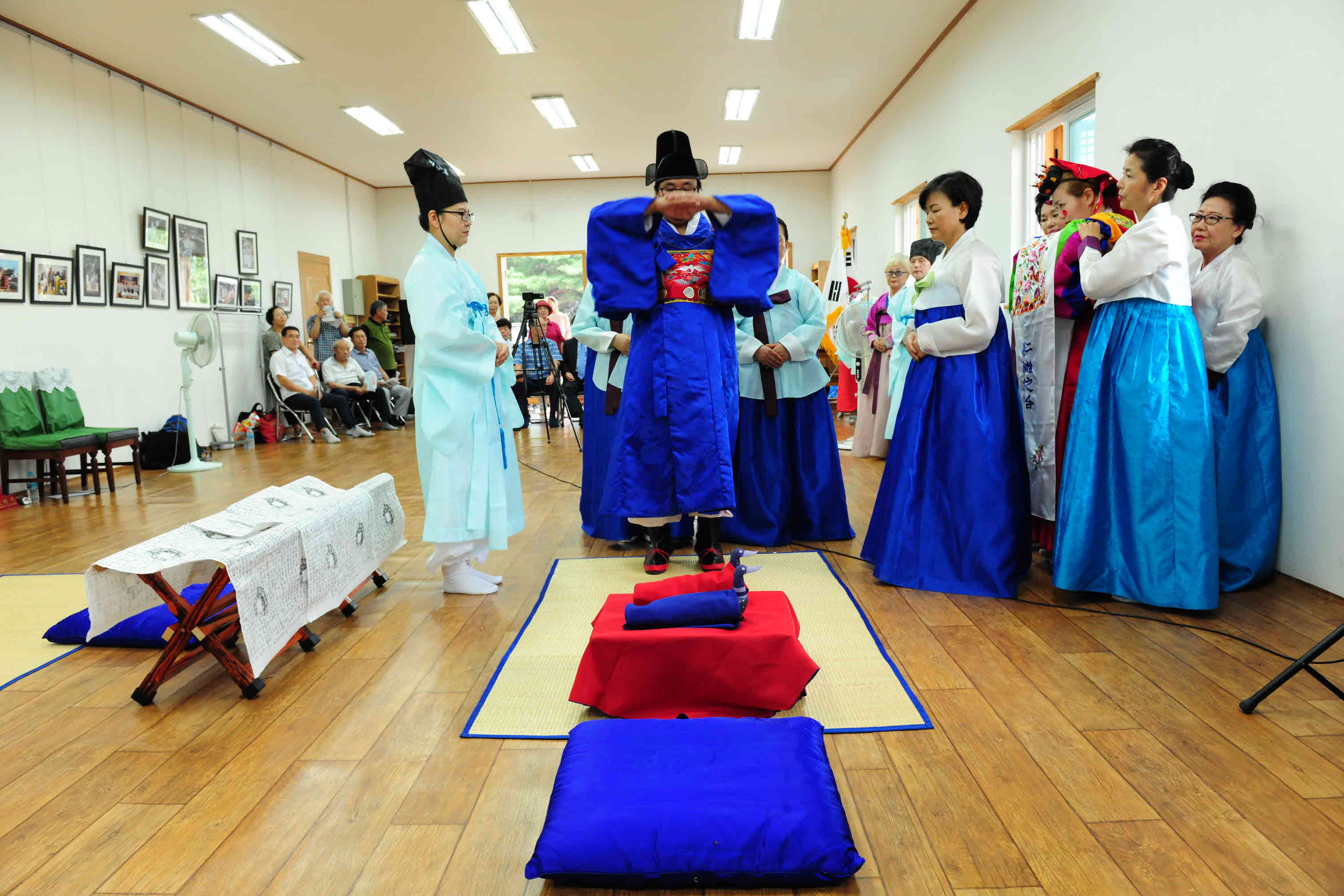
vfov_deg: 53.1
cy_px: 448
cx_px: 672
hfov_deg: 73.7
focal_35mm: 24
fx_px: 896
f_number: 5.6
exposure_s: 1/60
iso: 1600
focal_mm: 24
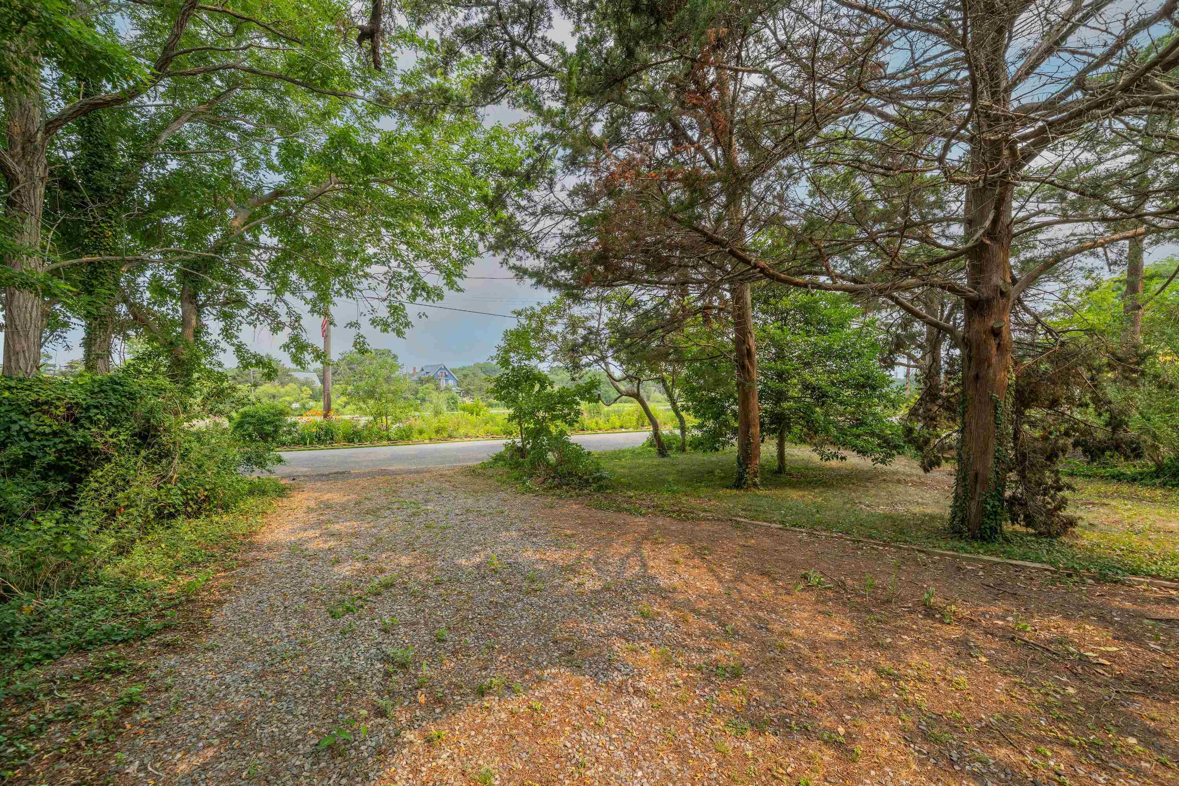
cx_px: 590
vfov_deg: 81.2
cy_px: 393
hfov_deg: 104.3
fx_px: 458
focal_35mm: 14
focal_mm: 14
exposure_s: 1/60
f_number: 8
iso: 100
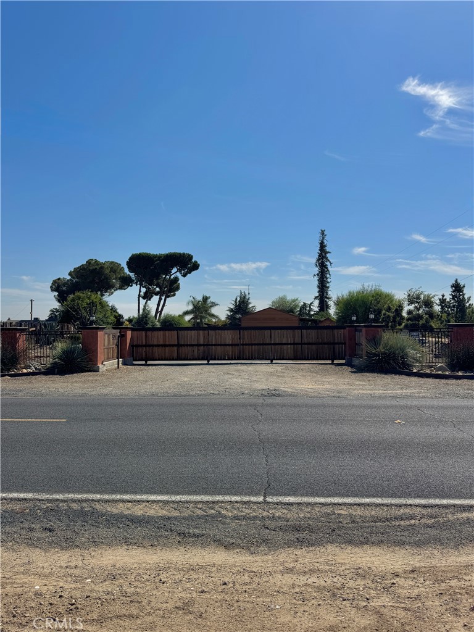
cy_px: 316
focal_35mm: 24
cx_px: 237
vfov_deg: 71.6
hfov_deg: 56.8
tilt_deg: +1.7
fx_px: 438
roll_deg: +0.5
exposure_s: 1/9009
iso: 80
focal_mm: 6.76
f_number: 1.78
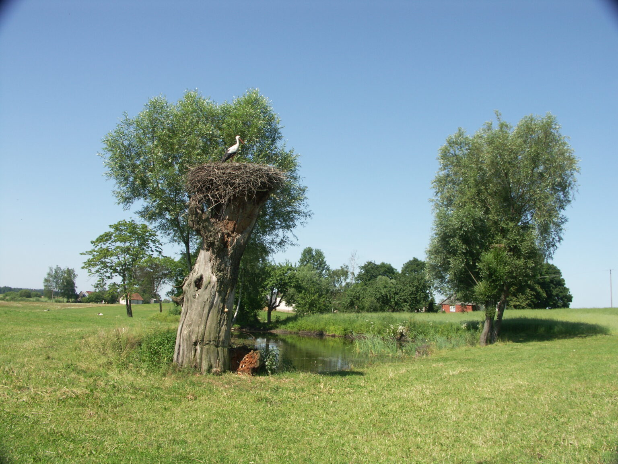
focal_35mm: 32
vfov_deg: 44.2
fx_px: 571
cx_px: 309
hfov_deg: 56.8
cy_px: 232
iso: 64
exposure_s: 1/320
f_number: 6.3
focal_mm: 8.17
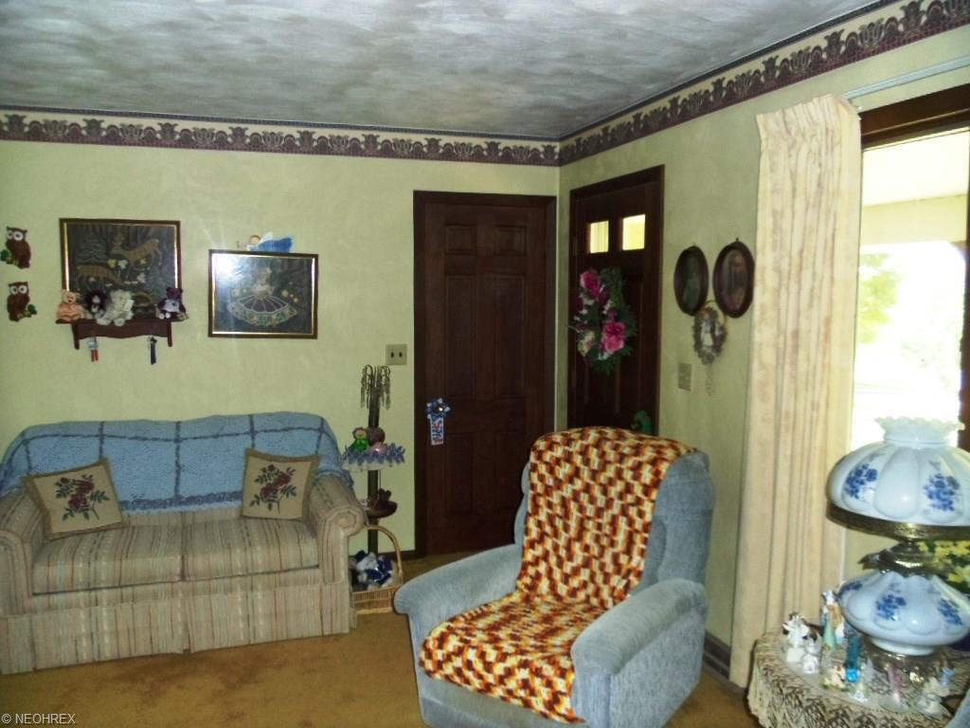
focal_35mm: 31
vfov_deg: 45.4
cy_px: 364
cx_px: 485
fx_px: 869
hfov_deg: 58.4
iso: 400
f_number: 3.3
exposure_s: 1/45
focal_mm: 5.6
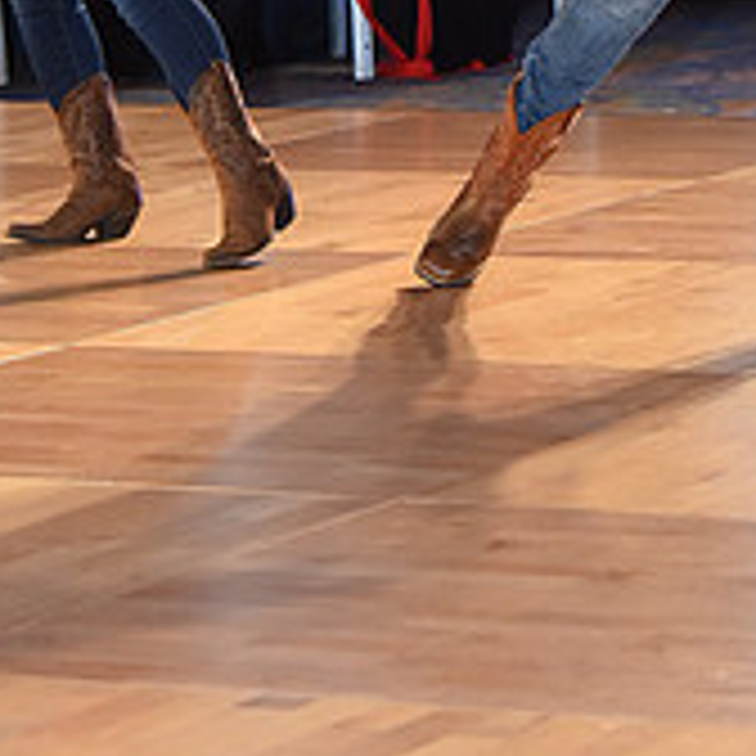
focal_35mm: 241
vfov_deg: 7.2
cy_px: -189
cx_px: 556
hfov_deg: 7.3
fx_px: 5955
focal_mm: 82
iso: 2000
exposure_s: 1/250
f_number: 5
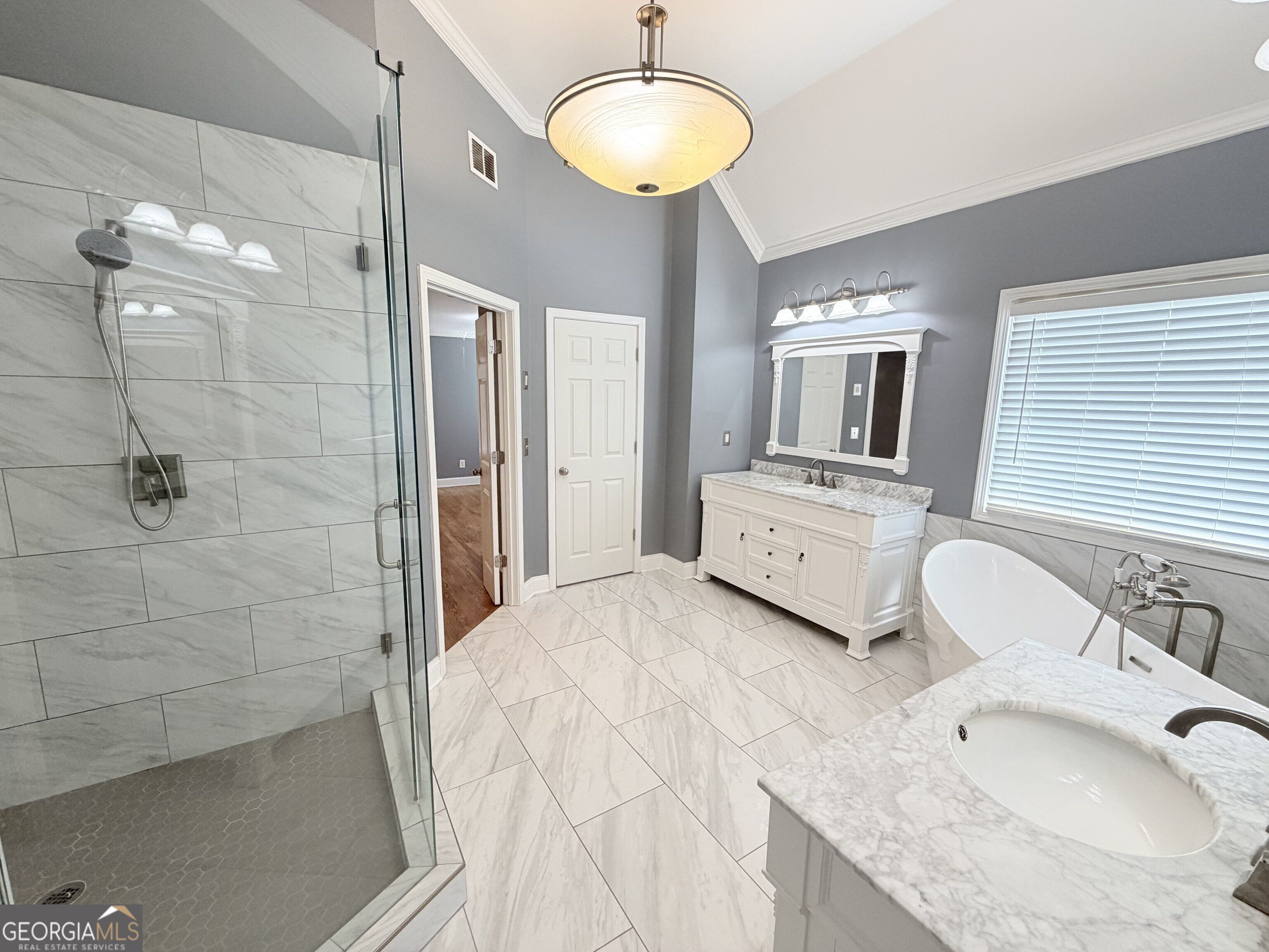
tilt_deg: -9.8
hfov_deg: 102.1
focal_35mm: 14
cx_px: 634
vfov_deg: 85.7
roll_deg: -0.7
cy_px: 476
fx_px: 513
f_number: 2.2
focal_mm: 2.22
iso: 125
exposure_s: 1/120
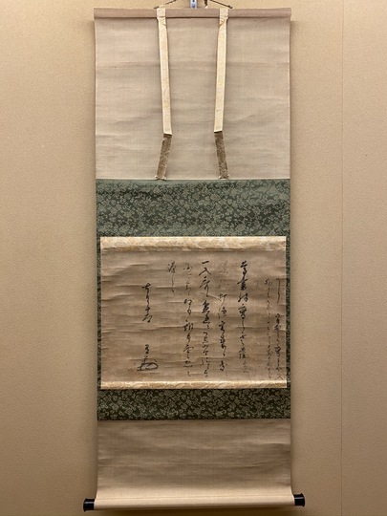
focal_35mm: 26
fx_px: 388
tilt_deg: +0.5
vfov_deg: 67.3
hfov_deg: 53.1
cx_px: 194
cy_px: 258
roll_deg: -0.1
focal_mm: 4.25
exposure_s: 1/60
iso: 125
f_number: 1.8
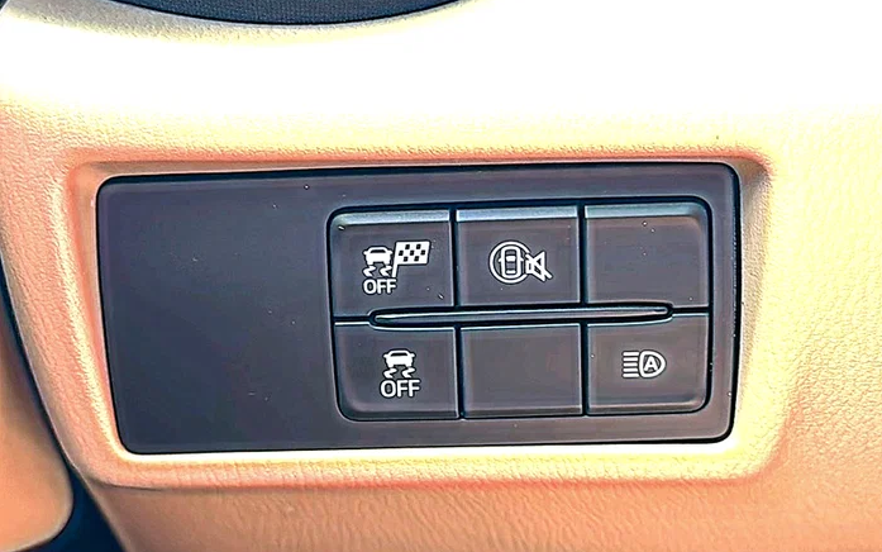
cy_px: 304
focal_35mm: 50
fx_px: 1202
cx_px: 442
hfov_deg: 40.3
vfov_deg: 25.8
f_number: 1.78
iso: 125
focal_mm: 6.86
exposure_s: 1/155
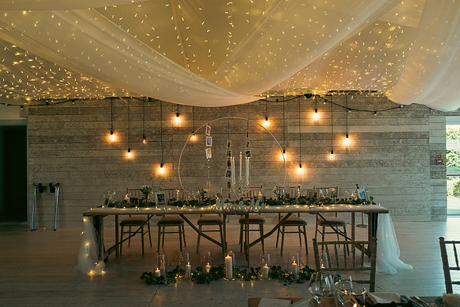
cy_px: 154
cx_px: 230
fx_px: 307
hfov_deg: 73.7
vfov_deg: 53.2
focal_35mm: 24
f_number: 5.6
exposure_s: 1/200
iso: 1600
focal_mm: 24
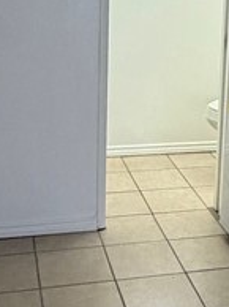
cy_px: 44
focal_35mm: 74
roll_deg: -2.1
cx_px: 182
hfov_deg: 19.7
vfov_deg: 25.7
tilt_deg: -8.8
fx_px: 654
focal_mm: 2.22
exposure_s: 1/60
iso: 400
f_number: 2.2
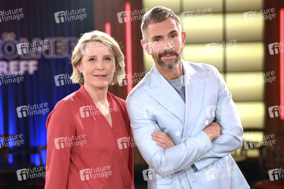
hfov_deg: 39.6
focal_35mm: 50
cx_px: 142
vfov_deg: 27.0
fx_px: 394
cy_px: 94
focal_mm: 50
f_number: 2.2
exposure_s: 1/200
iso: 1250
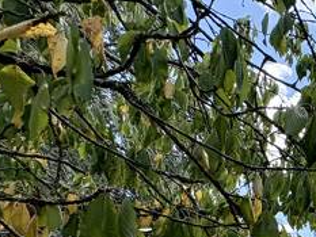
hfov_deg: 30.6
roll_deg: -0.5
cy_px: 382
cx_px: 416
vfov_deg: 22.8
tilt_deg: -0.8
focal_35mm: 48
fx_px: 438
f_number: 2.2
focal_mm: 2.22
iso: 64
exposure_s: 1/993
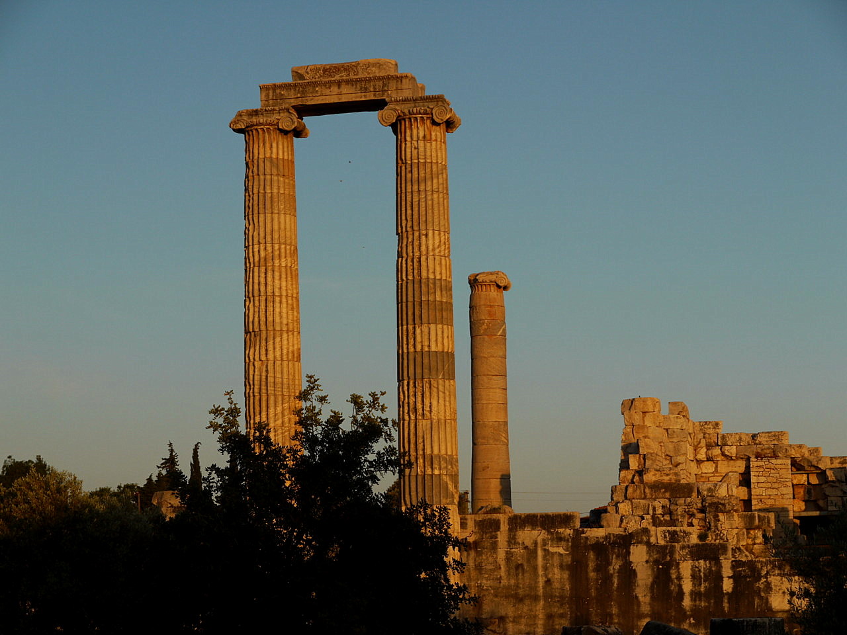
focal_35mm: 90
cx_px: 424
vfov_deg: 16.4
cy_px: 318
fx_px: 2202
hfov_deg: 21.8
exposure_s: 1/200
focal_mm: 45
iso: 100
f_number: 7.1
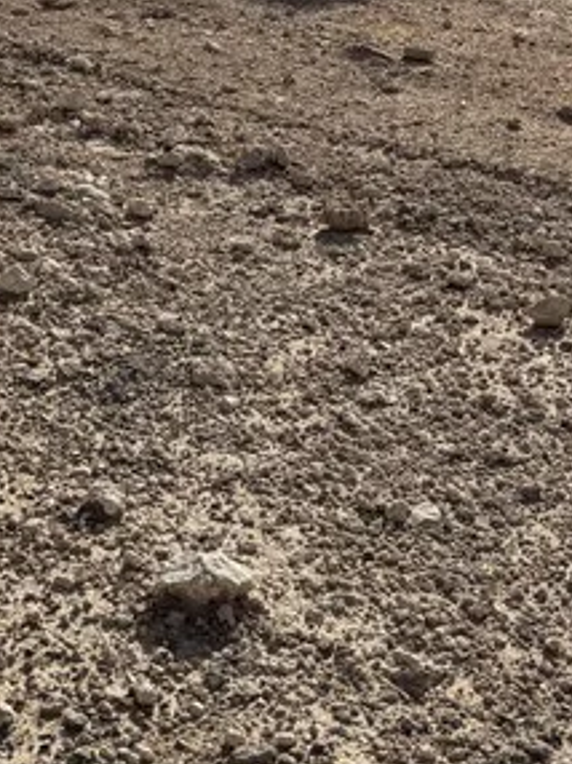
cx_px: -83
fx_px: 1898
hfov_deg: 16.5
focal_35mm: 86
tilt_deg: -10.9
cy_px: -120
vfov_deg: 21.4
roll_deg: +2.2
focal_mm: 6.76
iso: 80
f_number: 1.78
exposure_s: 1/12346
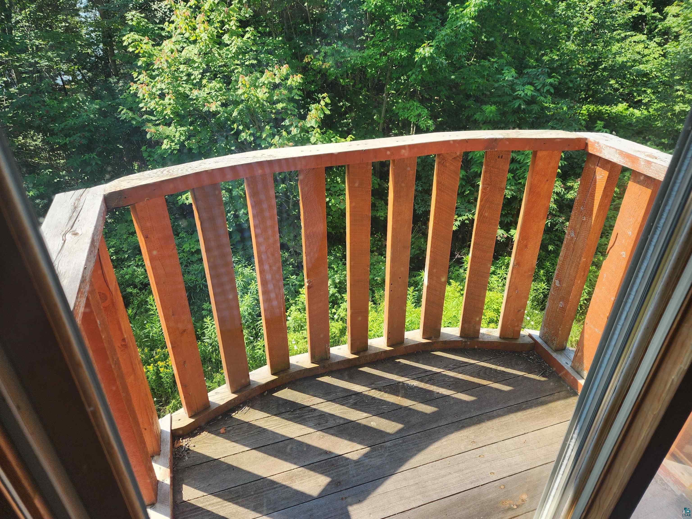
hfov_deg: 73.9
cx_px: 346
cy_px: 260
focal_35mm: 23
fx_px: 460
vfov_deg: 58.9
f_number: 1.8
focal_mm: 6.4
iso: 12
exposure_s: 1/222
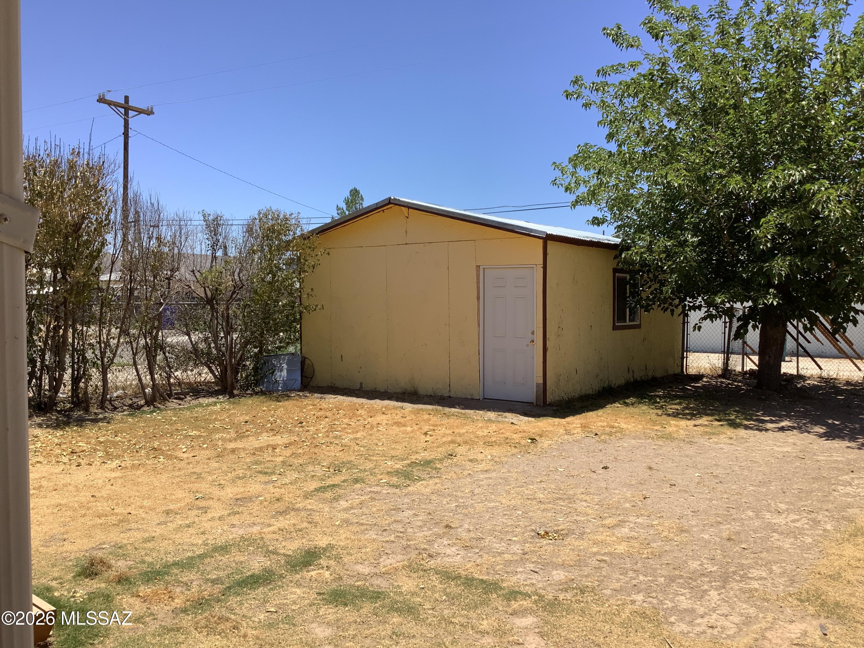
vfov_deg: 45.4
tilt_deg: -3.1
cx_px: 432
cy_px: 324
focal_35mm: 31
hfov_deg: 58.4
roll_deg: -0.6
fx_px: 774
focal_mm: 3.3
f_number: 2.4
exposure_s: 1/1314
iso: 25
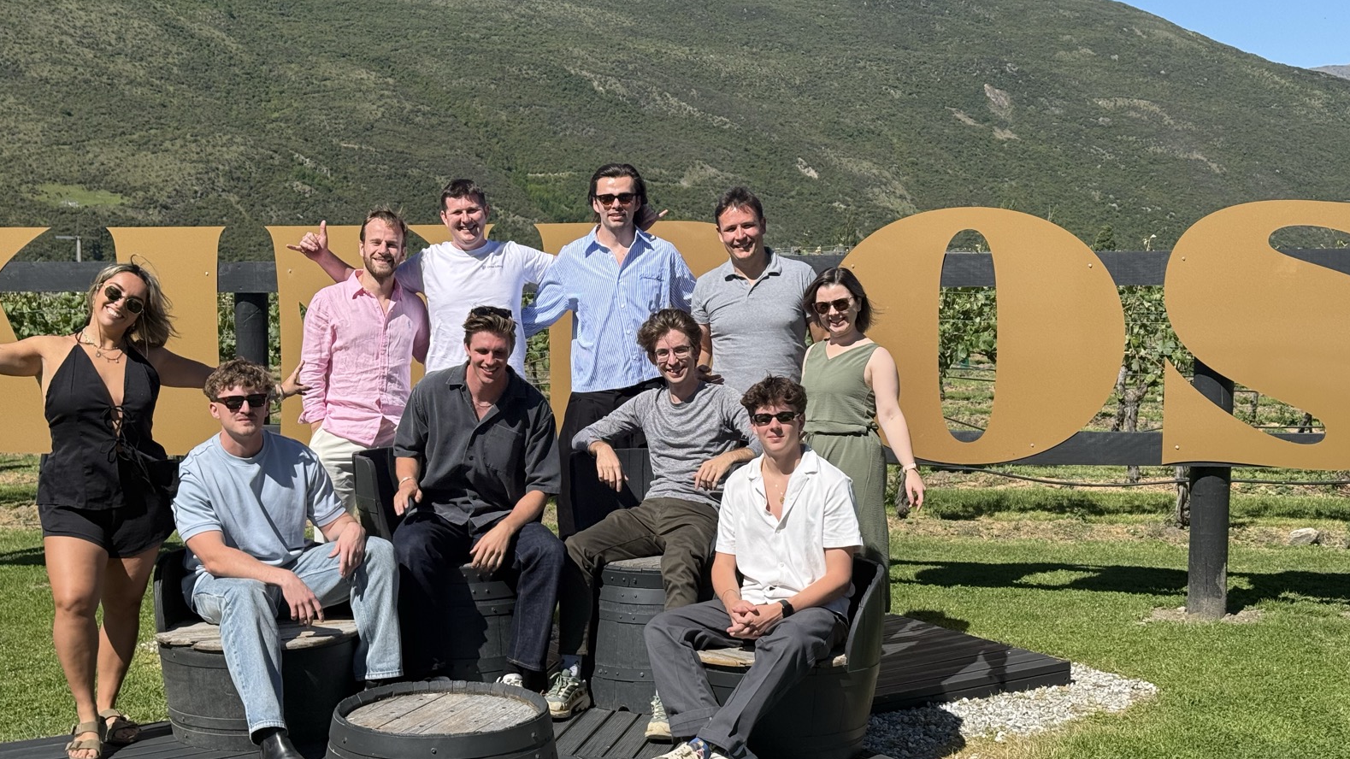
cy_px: 415
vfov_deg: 22.6
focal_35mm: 53
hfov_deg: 39.2
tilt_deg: -3.1
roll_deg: +0.8
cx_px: 670
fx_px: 1897
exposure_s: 1/6536
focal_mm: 6.76
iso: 64
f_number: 1.78
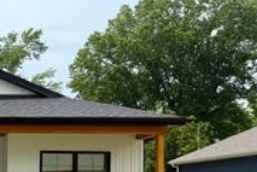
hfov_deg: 25.0
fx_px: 493
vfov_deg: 19.1
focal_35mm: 69
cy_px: 178
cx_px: -85
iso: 80
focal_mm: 6.76
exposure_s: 1/5714
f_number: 1.78
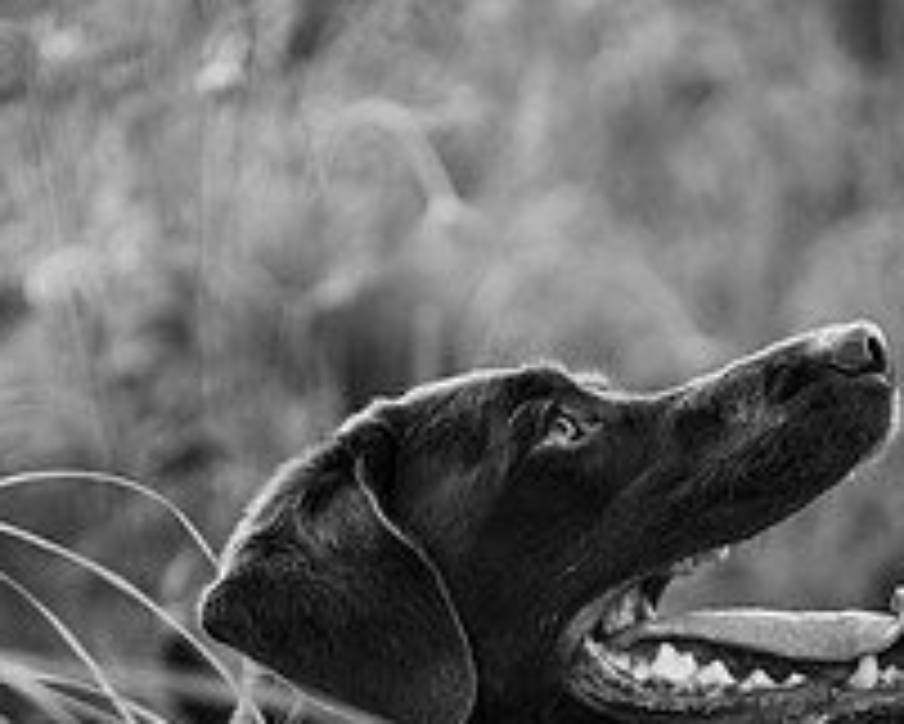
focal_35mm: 147
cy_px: 994
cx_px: 580
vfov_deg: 10.3
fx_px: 3935
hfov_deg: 13.1
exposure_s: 1/400
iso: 250
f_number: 3.2
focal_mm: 70
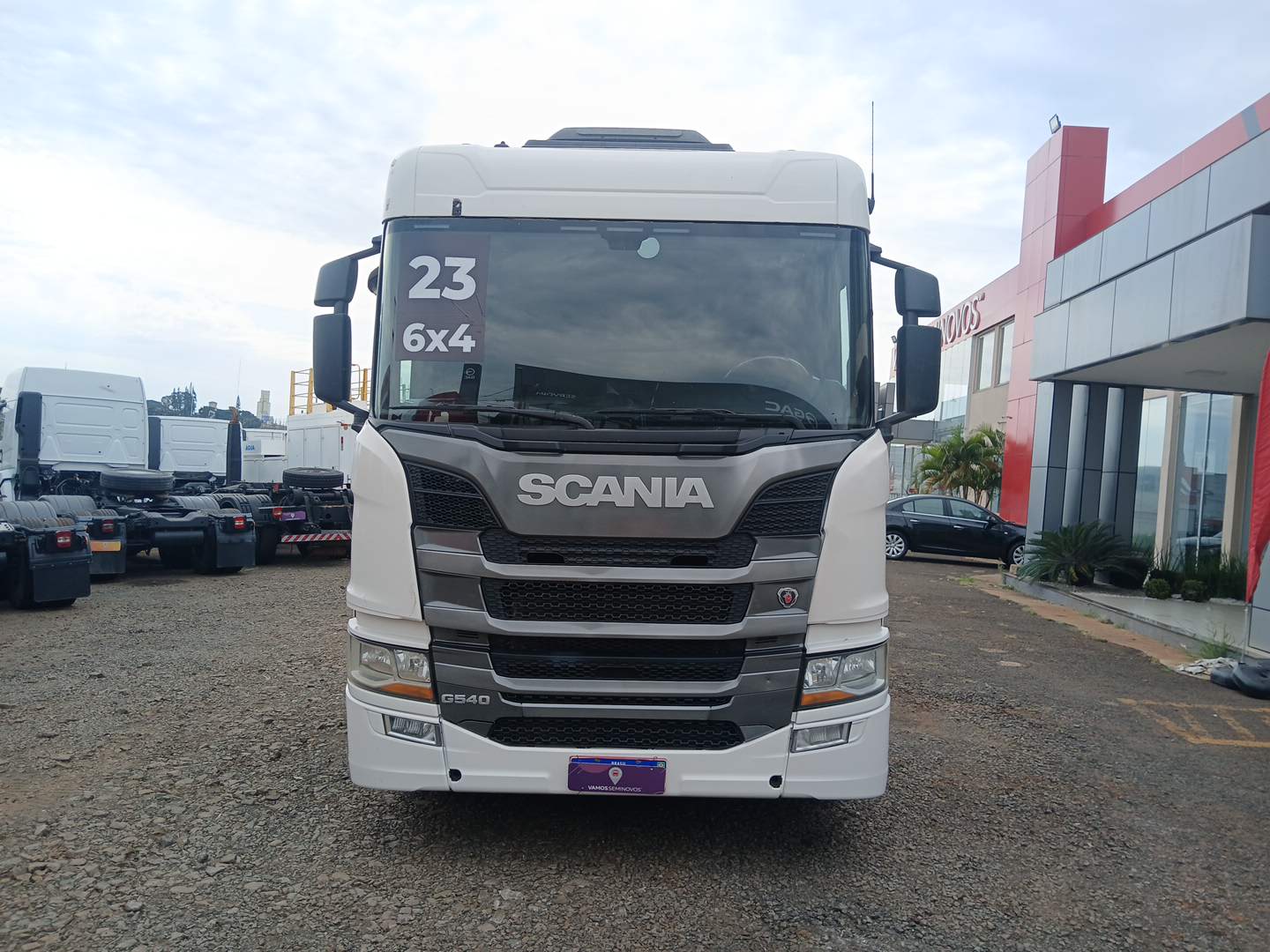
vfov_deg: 53.1
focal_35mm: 26
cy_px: 476
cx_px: 635
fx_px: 954
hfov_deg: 67.3
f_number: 1.8
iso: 20
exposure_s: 1/280
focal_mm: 3.98
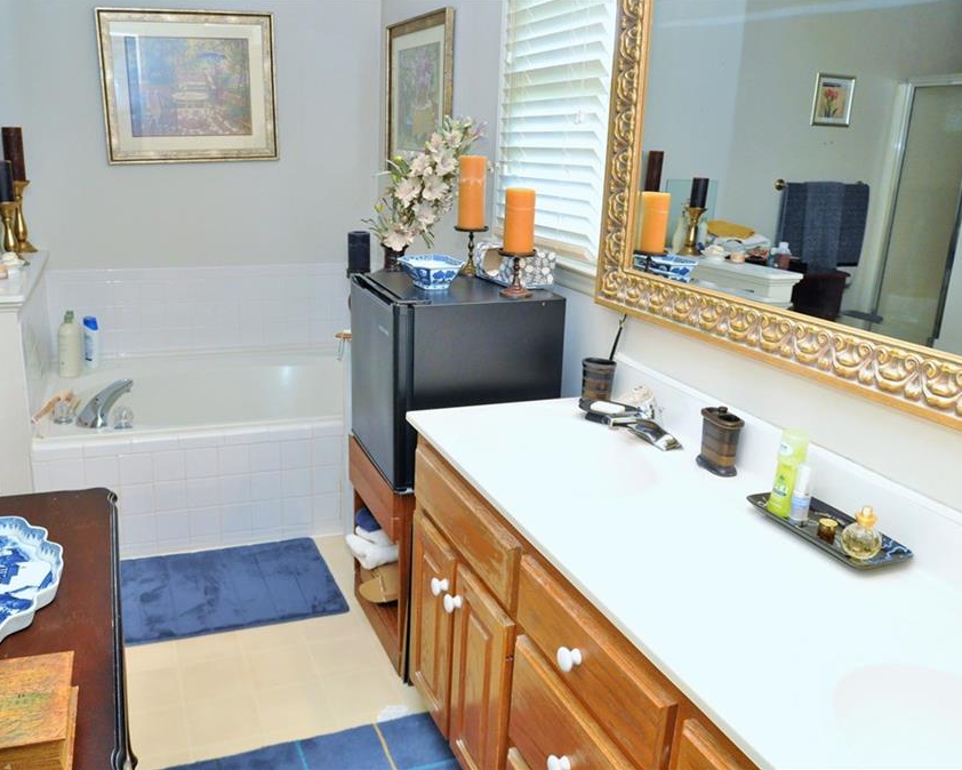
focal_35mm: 50
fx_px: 1412
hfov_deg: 37.6
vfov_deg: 30.5
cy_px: 383
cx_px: 462
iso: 1250
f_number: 6.3
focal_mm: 29
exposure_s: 1/60
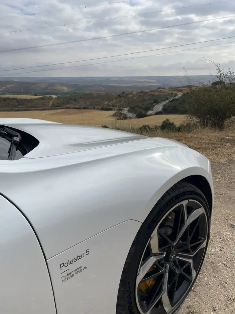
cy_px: 157
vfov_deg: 67.3
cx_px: 118
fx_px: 235
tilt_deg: -19.0
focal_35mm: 26
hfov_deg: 53.1
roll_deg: +1.3
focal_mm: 4.2
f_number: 1.6
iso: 32
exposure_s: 1/6897
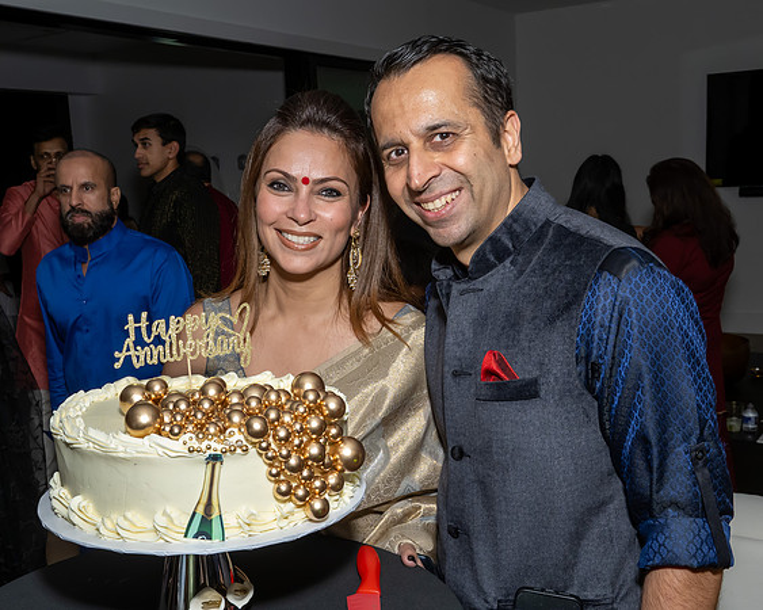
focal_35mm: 40
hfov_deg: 46.3
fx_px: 892
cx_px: 359
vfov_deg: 37.7
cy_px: 331
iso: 1000
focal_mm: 20
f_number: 8
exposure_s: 1/250
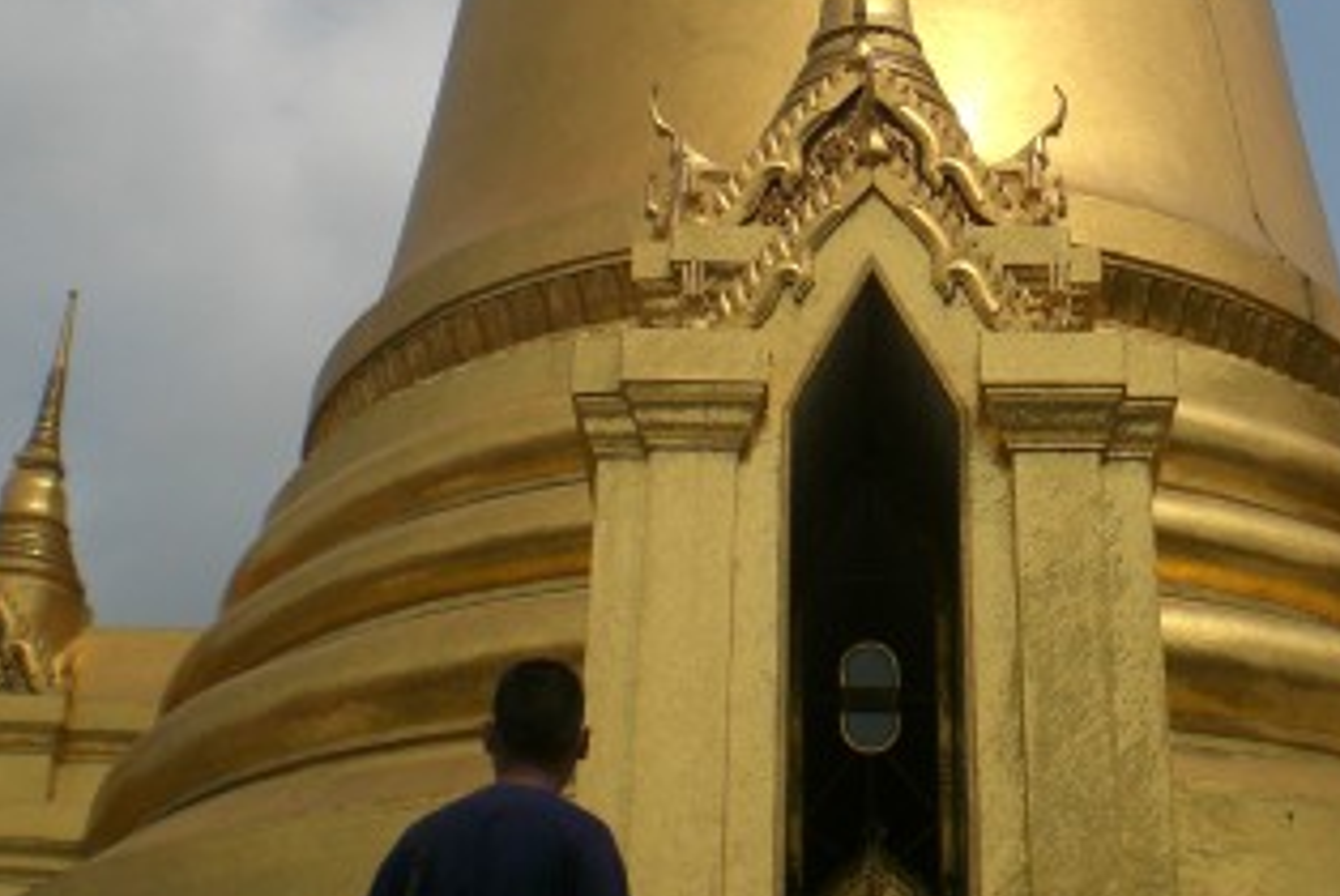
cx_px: 815
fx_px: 2496
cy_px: 53
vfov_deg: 19.9
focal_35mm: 67
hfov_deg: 30.0
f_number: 4.4
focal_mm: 6.3
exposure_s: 1/1000
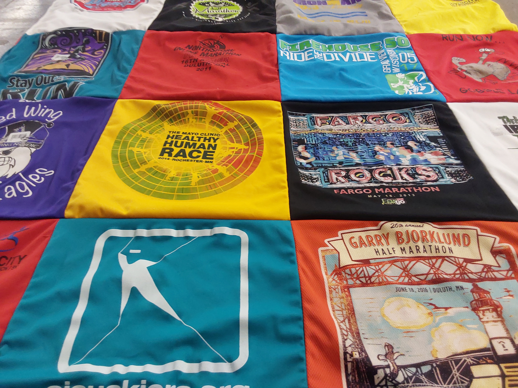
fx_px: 419
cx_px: 259
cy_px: 194
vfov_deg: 49.7
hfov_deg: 63.4
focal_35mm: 28
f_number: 1.9
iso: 125
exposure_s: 1/60
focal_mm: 2.91
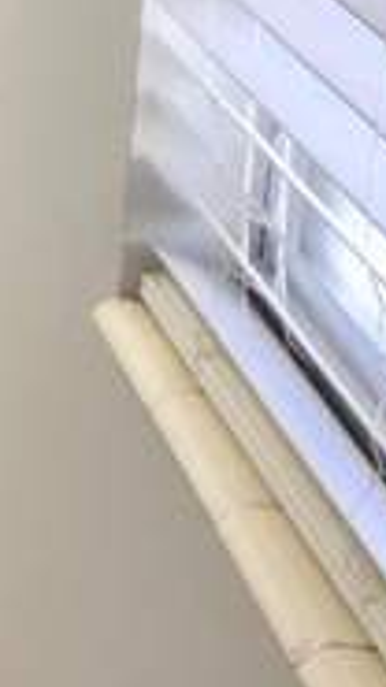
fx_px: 2658
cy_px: -267
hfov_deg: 6.9
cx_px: -987
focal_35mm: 146
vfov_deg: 14.0
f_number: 2.4
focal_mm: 3.3
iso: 25
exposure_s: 1/60
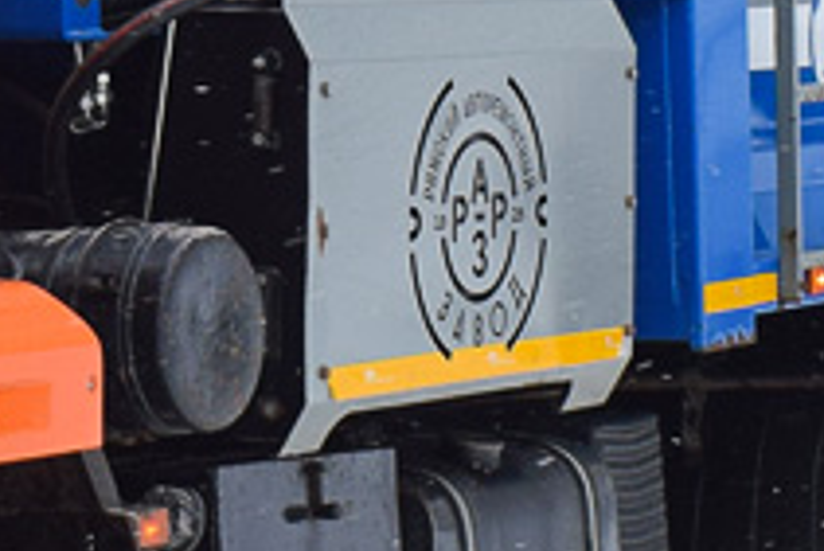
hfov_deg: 10.2
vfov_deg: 7.0
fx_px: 4485
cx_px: -391
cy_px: -117
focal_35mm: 196
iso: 200
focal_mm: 23
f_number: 5.6
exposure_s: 1/400
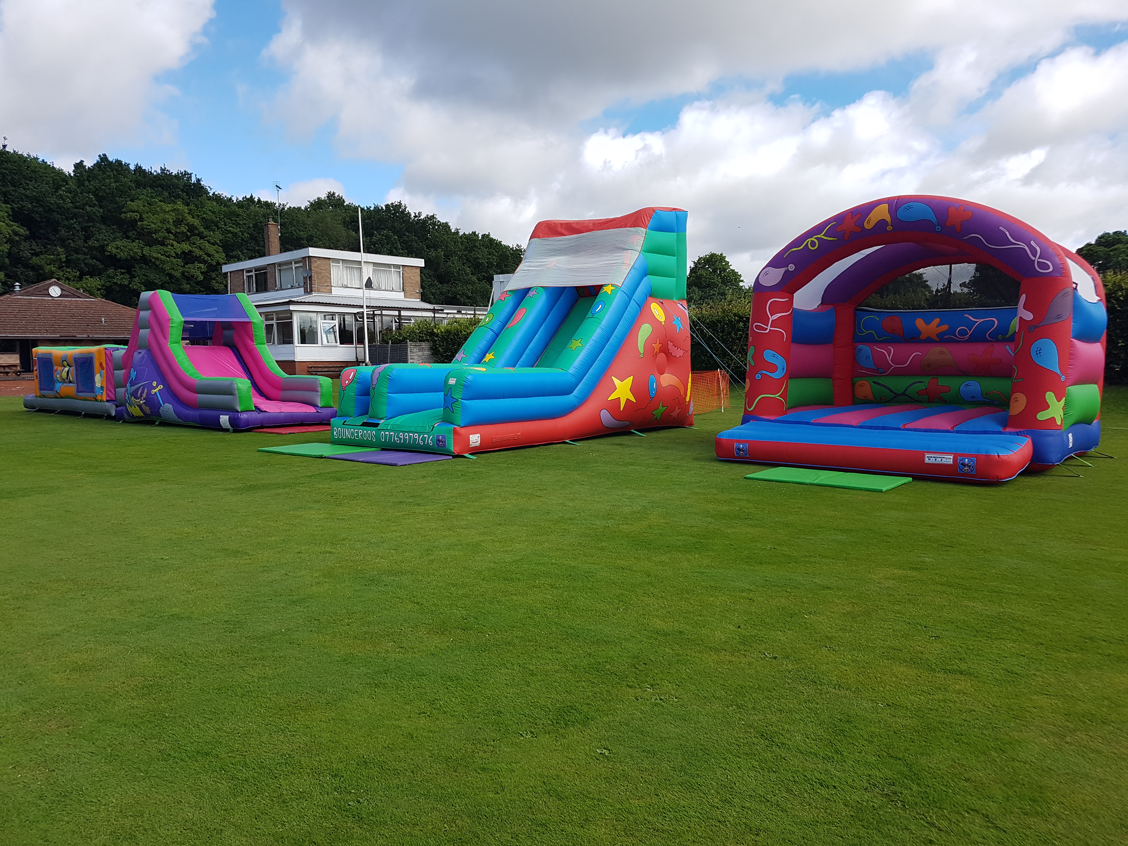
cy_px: 423
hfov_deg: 67.3
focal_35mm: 26
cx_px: 564
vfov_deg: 53.1
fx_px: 847
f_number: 1.7
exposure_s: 1/1860
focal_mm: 4.2
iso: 50
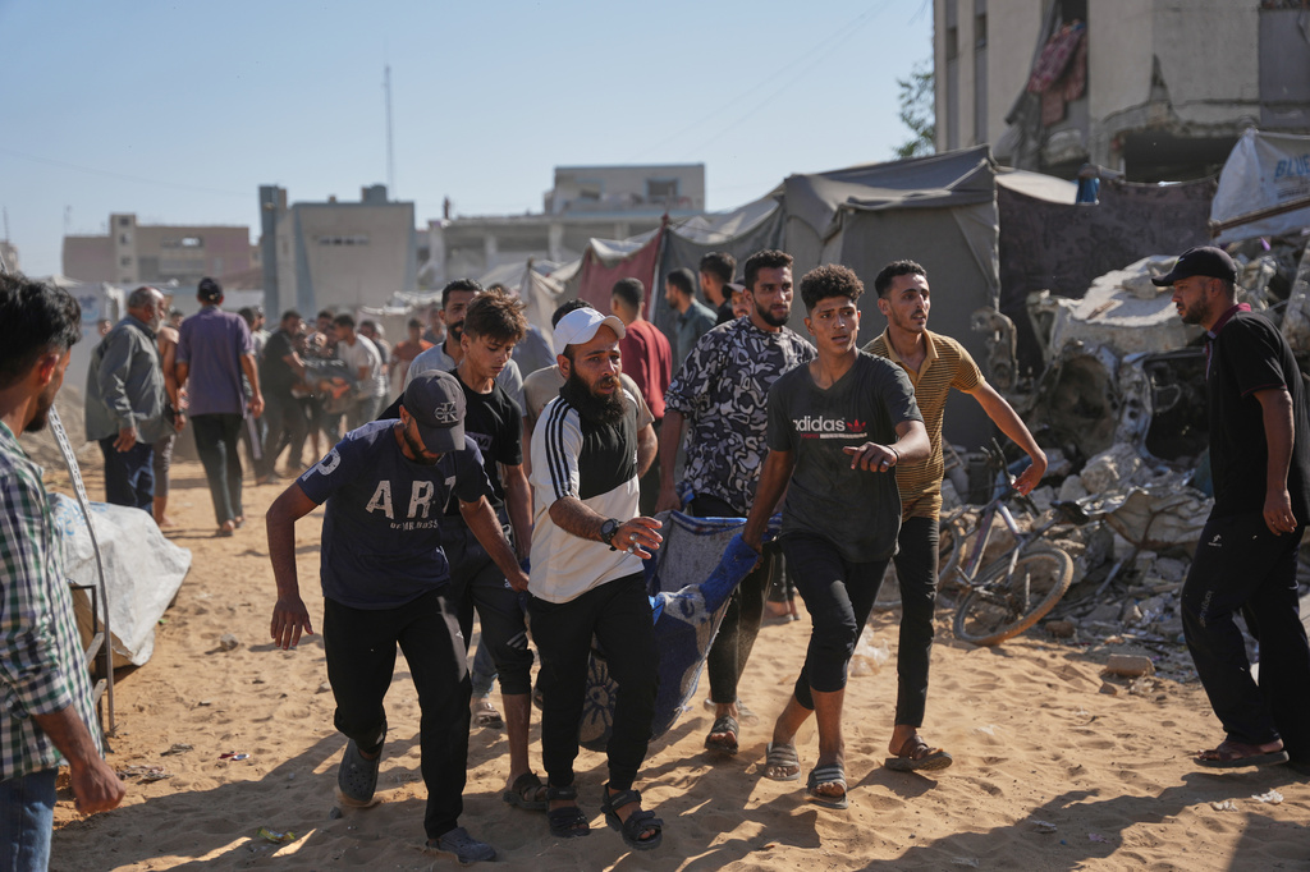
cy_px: 436
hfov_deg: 35.2
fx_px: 2062
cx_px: 655
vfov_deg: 23.9
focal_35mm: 57
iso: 100
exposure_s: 1/3200
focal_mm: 56.7
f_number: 2.8
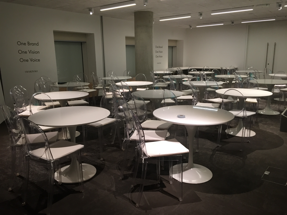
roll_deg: +0.5
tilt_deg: -12.4
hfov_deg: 61.7
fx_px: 240
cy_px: 108
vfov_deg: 48.2
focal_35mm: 29
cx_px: 144
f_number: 2.2
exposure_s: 1/33
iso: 64
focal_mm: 4.15
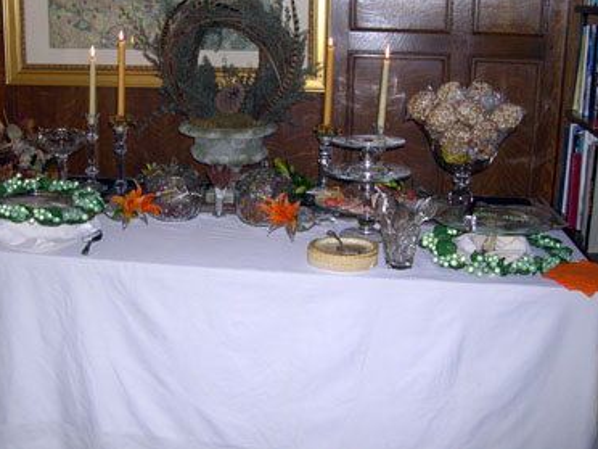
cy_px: 179
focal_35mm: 46
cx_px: 243
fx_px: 795
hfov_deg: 41.1
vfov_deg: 31.4
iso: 100
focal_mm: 8
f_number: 2.8
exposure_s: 1/60
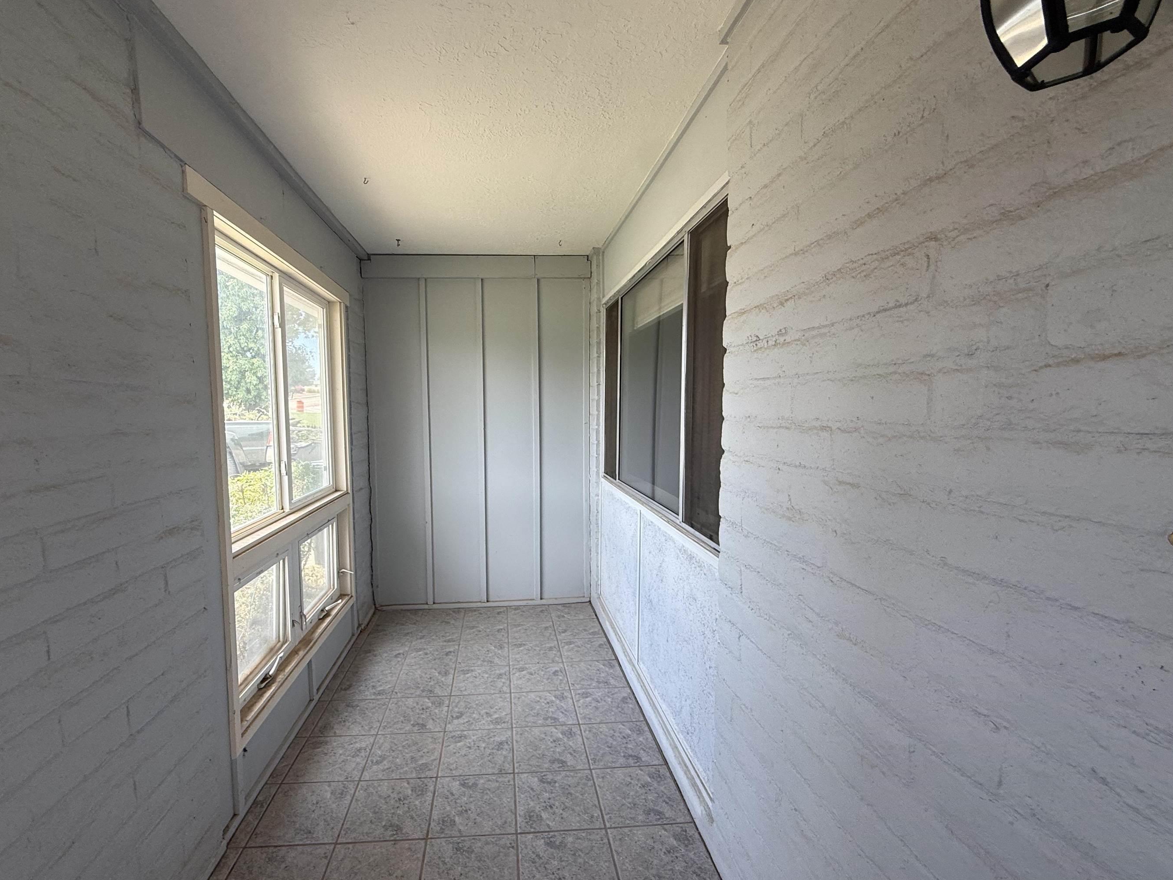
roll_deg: +0.1
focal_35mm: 16
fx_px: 542
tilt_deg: -4.3
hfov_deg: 94.1
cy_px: 458
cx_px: 522
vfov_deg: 78.1
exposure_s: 1/106
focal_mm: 2.22
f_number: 2.2
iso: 40
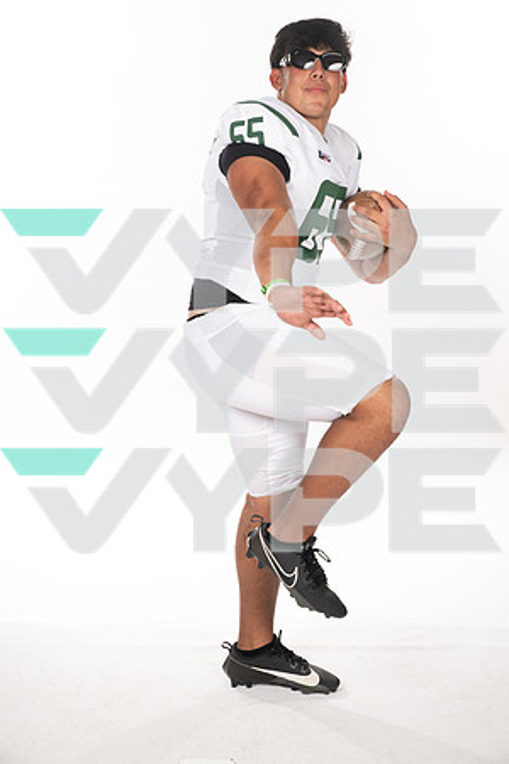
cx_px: 254
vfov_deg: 35.6
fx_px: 1188
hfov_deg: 24.2
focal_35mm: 56
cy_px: 382
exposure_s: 1/400
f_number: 8
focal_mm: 56
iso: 640
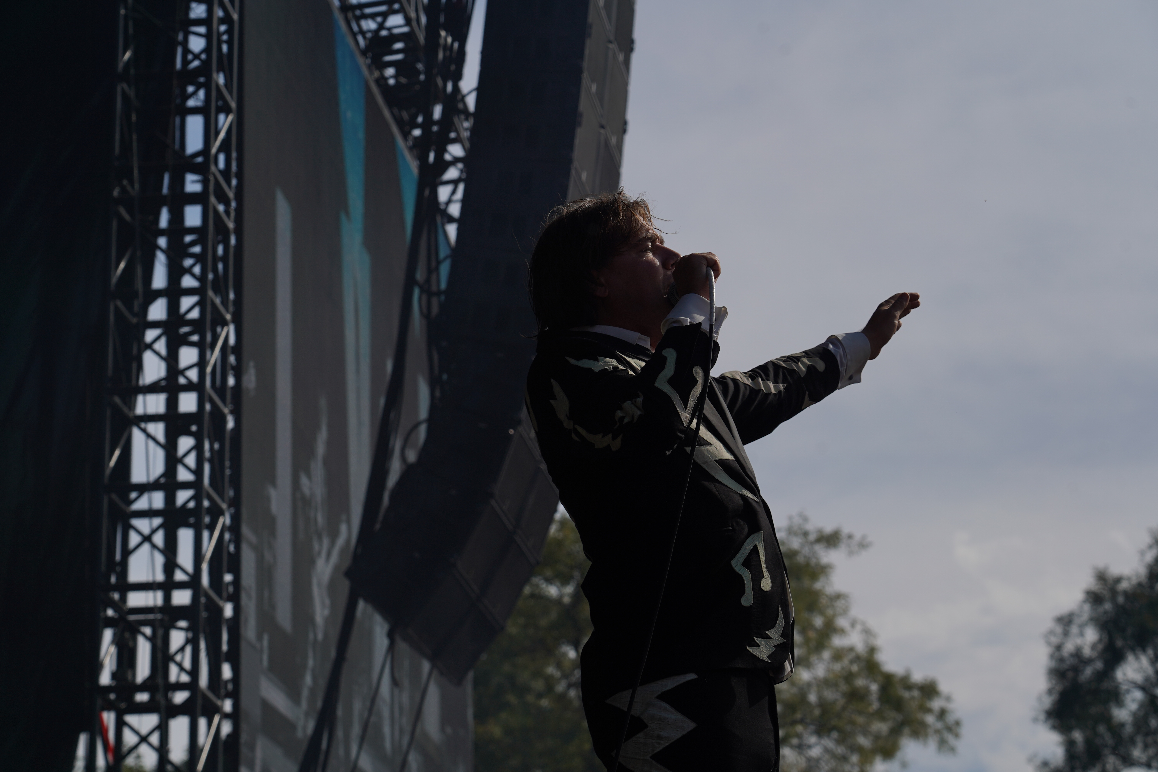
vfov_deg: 13.0
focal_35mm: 105
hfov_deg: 19.5
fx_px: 3377
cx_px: 579
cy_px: 386
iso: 100
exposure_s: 1/1000
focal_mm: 105
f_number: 8
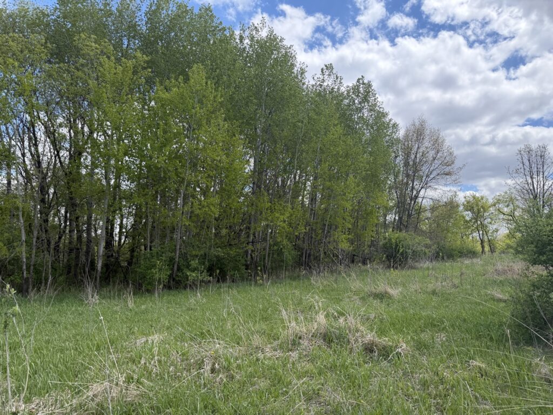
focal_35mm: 24
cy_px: 208
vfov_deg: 56.8
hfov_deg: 71.6
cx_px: 276
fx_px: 383
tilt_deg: +8.5
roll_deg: -0.3
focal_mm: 6.76
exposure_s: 1/3145
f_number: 1.78
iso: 100
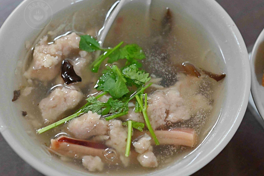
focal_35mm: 102
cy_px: 95
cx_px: 150
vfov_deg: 13.4
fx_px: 748
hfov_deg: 20.0
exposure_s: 1/200
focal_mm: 50
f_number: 3.2
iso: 3200
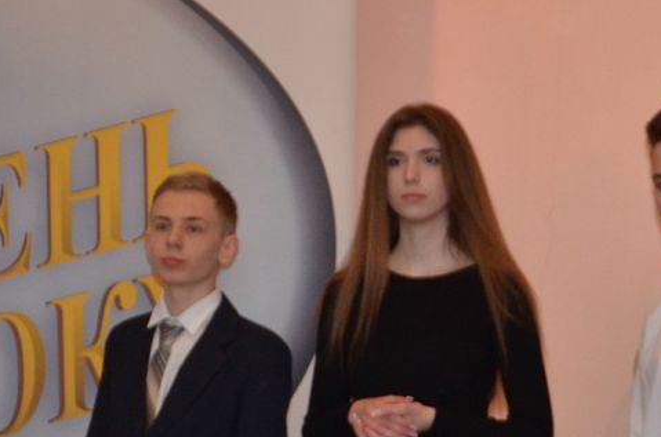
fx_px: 3617
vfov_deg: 6.9
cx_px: 695
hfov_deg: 10.3
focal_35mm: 197
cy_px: 505
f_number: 4.8
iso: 1000
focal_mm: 45
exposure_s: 1/250
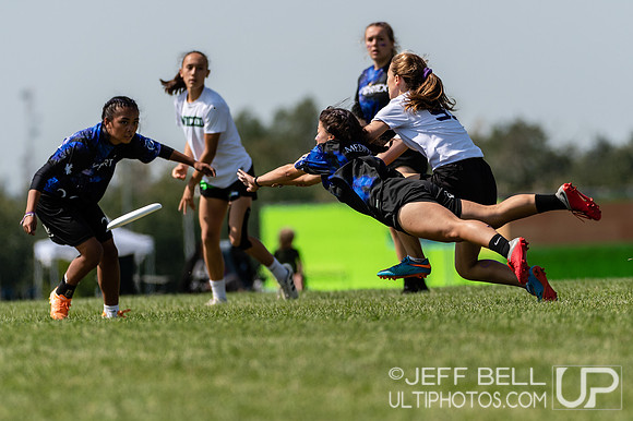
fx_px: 9387
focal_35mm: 534
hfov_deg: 3.9
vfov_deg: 2.6
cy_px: 171
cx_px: 346
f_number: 4
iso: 100
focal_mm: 270
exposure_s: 1/1600
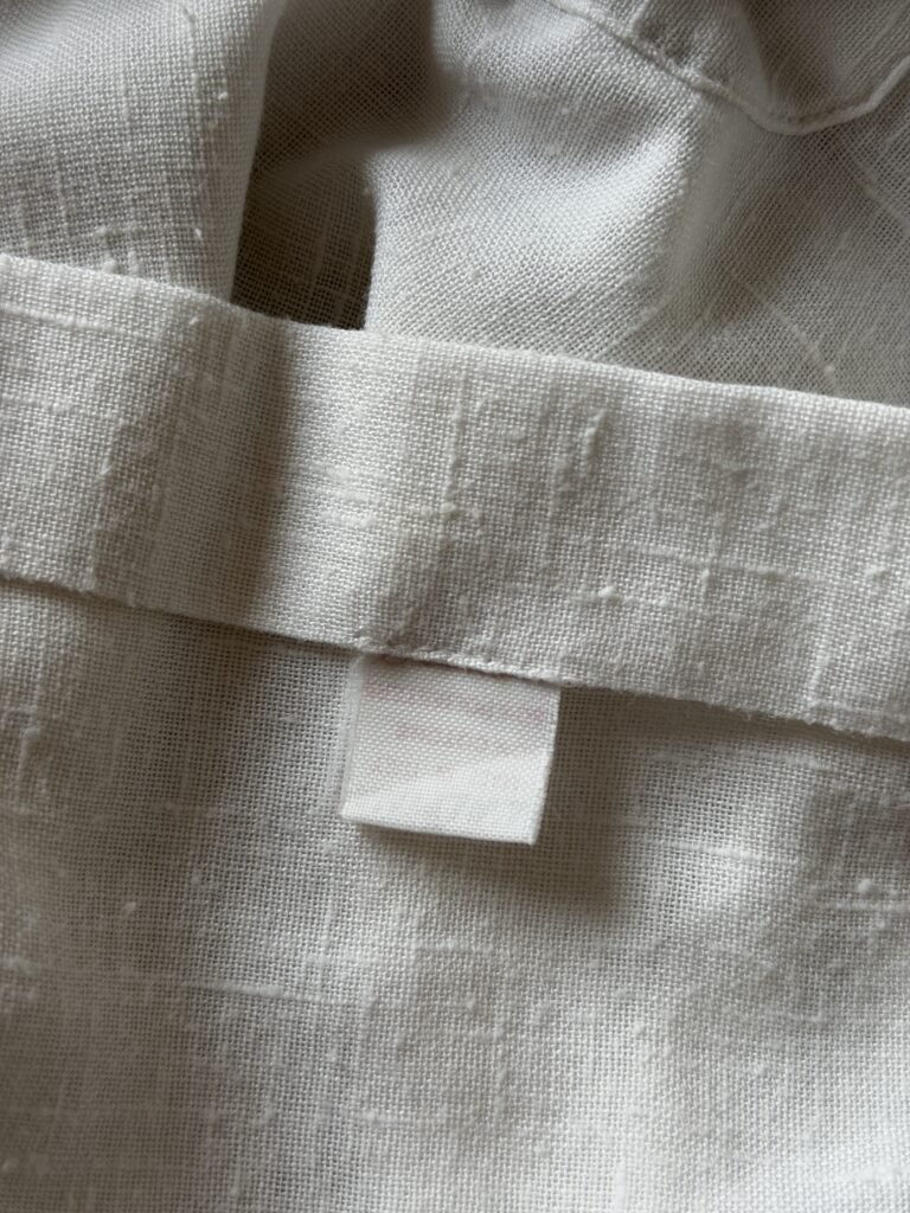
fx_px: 1682
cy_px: 606
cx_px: 455
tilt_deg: -85.3
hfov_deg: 30.3
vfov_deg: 39.7
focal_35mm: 48
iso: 64
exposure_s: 1/291
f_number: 1.78
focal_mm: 6.76
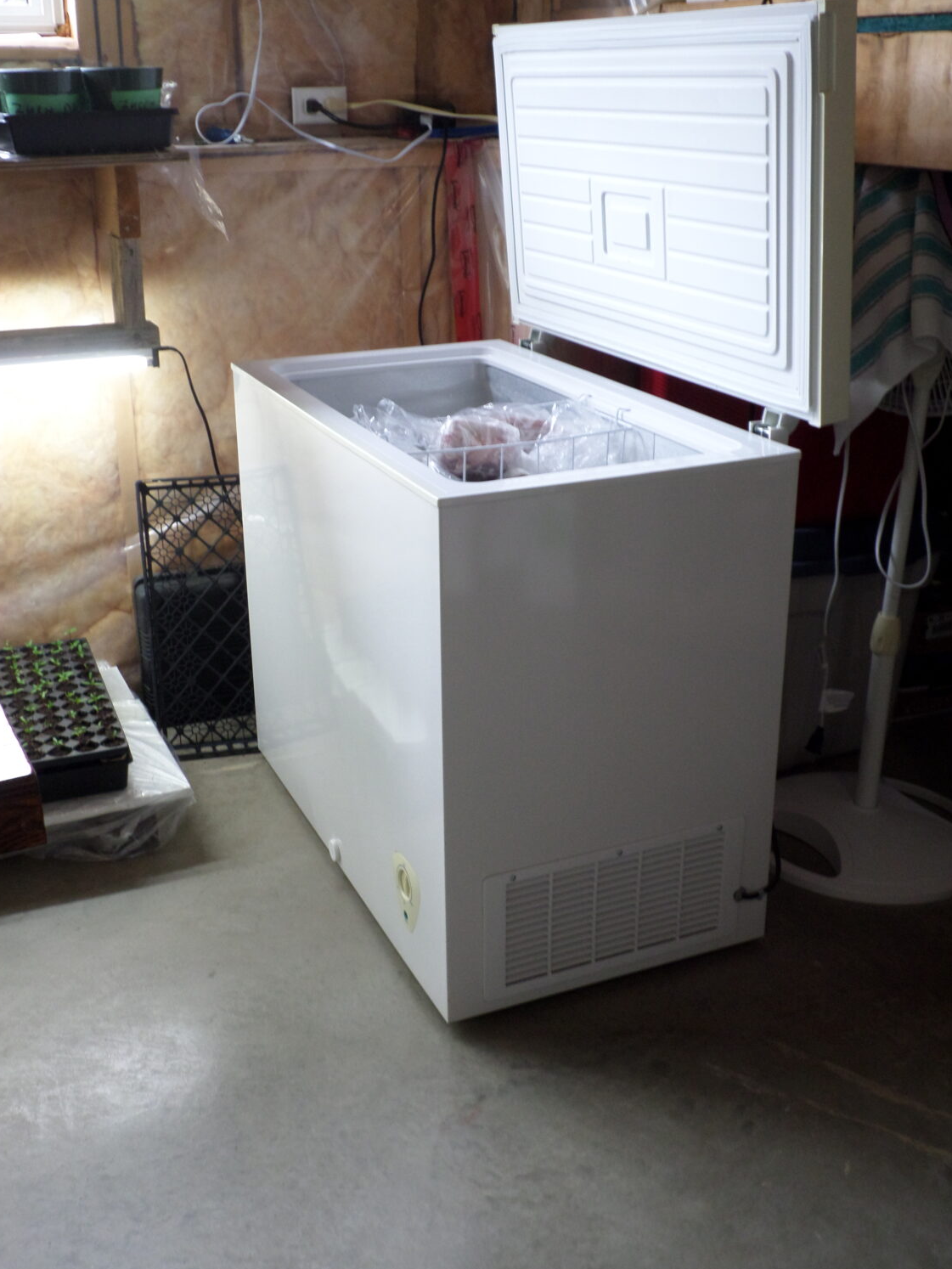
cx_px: 465
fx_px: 1356
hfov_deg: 38.7
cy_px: 636
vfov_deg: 50.1
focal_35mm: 37
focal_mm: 6.5
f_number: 3
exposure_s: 1/45
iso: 160
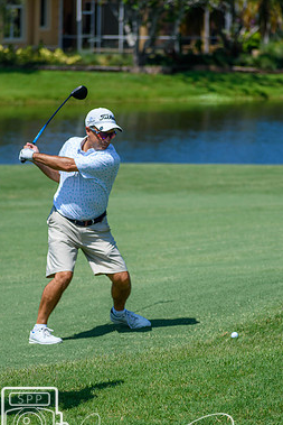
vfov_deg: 7.5
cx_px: 152
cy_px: 251
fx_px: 3251
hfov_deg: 5.0
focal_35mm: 276
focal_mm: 155
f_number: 5.6
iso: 280
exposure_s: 1/2000
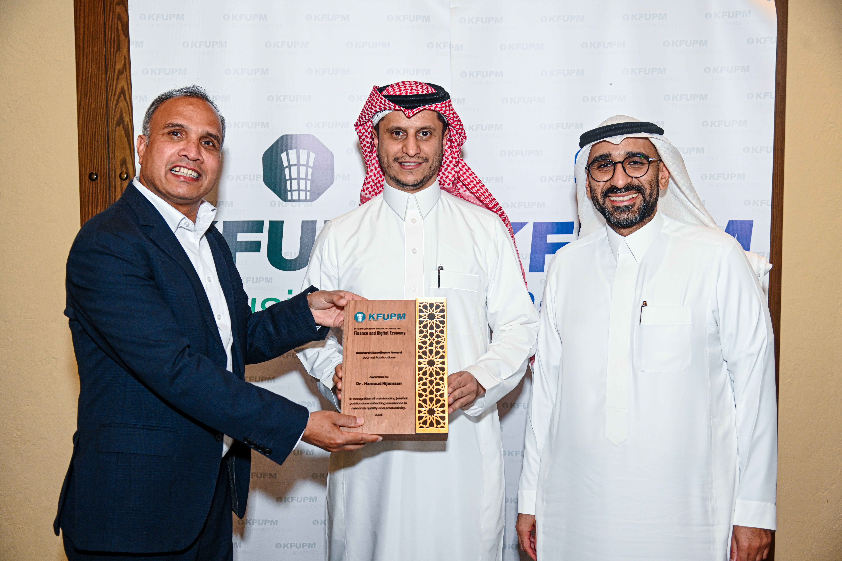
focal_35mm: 40
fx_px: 935
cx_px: 421
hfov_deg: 48.5
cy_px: 280
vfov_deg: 33.4
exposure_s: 1/160
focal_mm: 40
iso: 1000
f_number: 4.5
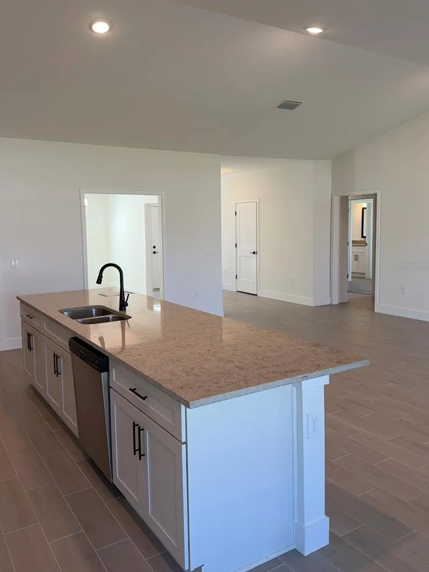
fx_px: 463
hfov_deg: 49.6
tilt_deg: -6.0
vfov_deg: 63.4
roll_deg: +1.0
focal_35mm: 28
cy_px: 266
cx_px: 185
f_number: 1.78
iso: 64
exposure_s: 1/120
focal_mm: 6.76
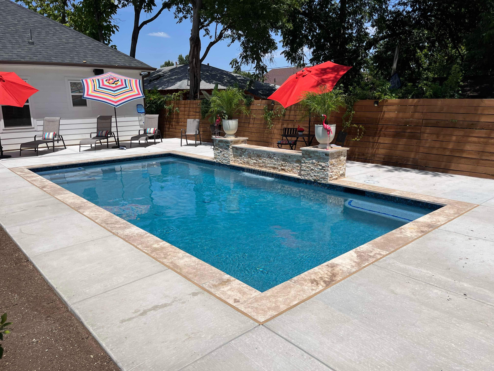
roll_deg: +0.9
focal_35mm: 26
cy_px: 186
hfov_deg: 67.3
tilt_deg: -12.5
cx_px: 247
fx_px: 371
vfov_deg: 53.1
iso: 50
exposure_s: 1/6494
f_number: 1.6
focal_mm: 5.1
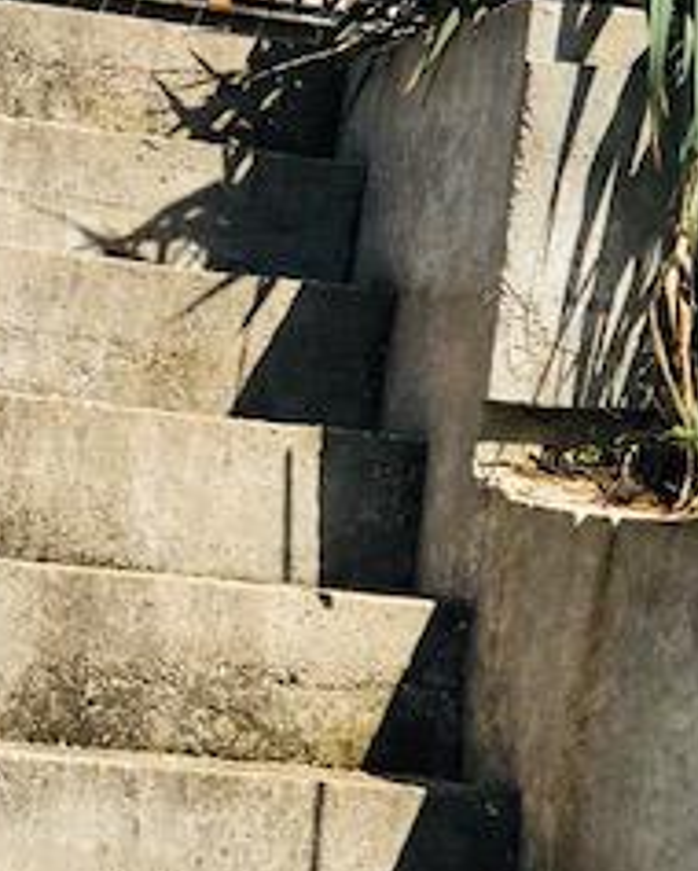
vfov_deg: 14.0
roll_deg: -5.5
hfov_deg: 11.3
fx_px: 3533
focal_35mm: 137
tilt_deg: +6.6
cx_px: 301
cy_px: 250
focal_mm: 6
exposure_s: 1/1021
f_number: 2.4
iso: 16
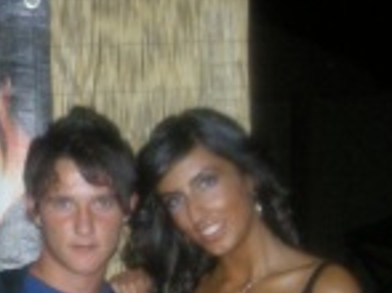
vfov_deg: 13.8
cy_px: 213
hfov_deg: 17.5
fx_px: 1211
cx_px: -83
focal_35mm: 107
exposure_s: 1/60
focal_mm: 5.7
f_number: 2.8
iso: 257
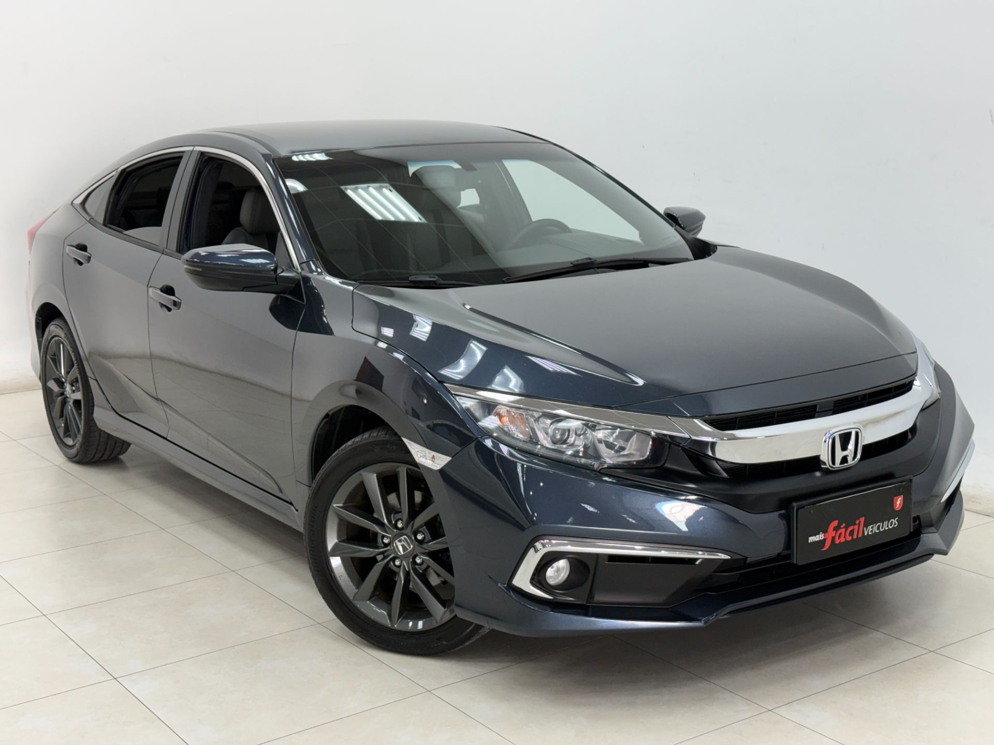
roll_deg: +1.4
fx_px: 1378
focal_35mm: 48
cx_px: 497
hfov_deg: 39.7
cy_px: 372
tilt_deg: -10.9
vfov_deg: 30.3
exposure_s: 1/60
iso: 50
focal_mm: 6.76
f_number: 1.78
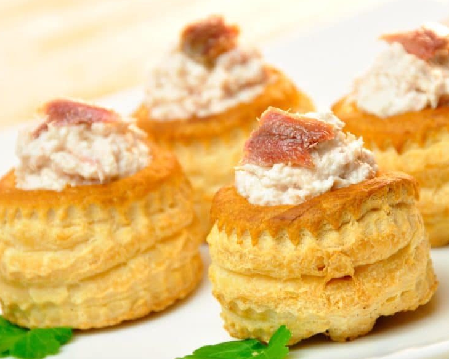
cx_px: 289
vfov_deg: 3.9
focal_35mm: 395
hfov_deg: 4.9
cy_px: 163
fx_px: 5248
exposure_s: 1/25
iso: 200
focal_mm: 200
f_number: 9
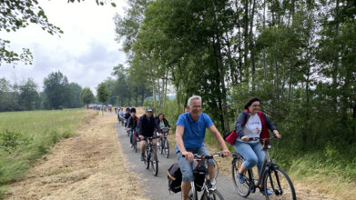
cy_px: 128
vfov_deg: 39.8
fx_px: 274
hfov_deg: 66.1
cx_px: 181
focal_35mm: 29
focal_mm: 4.2
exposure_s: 1/393
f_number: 1.8
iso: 32
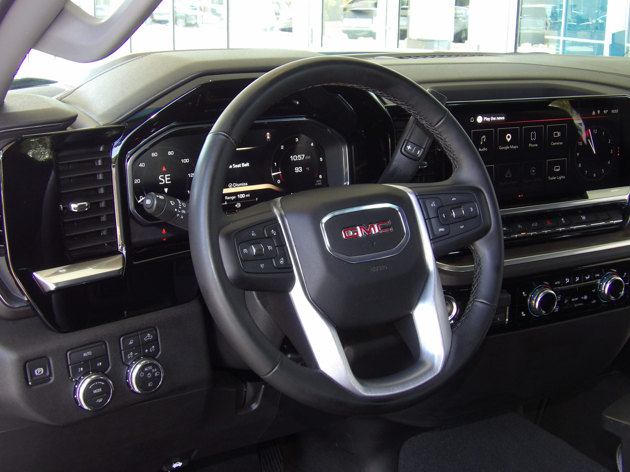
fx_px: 837
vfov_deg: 31.5
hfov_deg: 41.2
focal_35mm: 46
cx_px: 315
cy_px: 236
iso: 200
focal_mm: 8.2
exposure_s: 1/31
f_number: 3.8
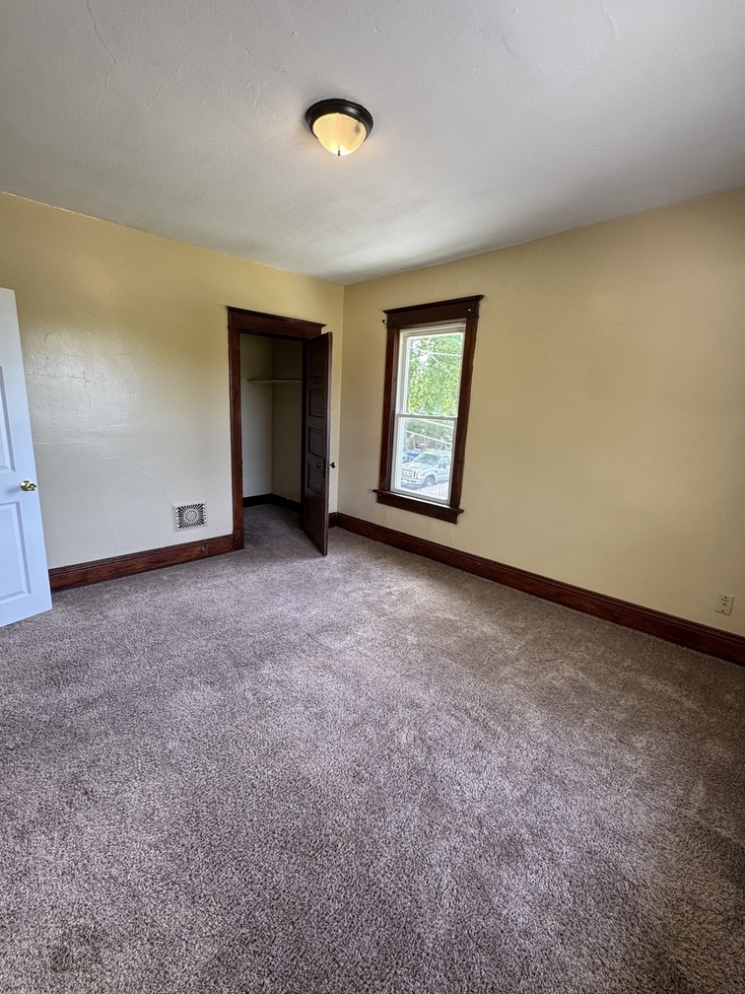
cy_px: 499
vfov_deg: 98.2
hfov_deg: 81.7
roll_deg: -2.1
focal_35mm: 15
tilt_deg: -11.7
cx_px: 371
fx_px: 430
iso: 200
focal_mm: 2.22
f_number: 2.2
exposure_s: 1/99
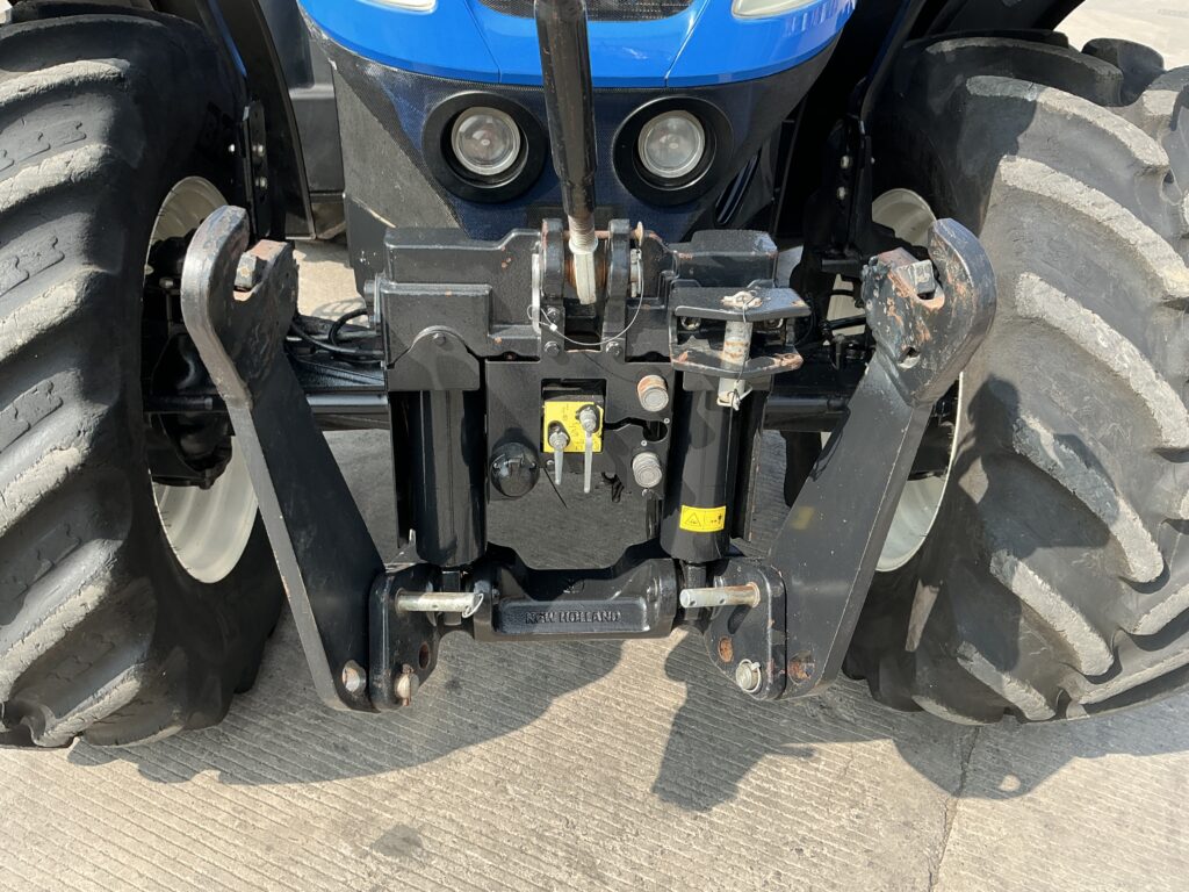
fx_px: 962
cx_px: 594
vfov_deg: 49.7
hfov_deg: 63.4
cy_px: 446
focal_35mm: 28
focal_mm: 3
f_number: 1.8
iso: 25
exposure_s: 1/283
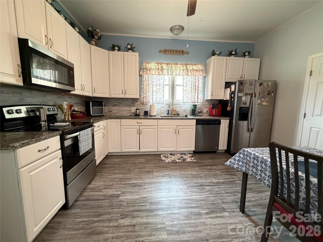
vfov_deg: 85.7
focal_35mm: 14
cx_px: 162
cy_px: 121
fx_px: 131
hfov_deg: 102.1
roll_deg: +0.6
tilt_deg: -6.6
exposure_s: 1/60
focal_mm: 2.22
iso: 640
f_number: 2.2
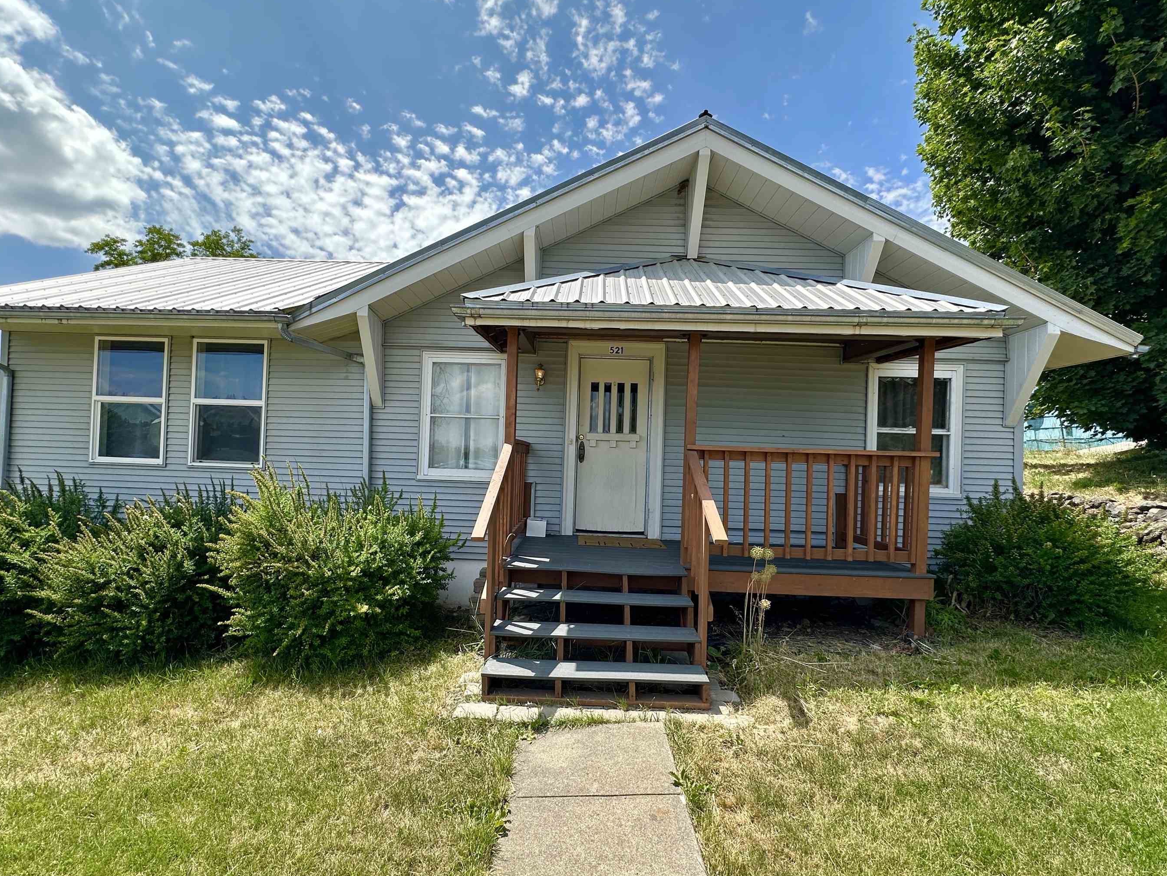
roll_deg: -1.9
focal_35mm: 16
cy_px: 455
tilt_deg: +1.5
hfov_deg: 94.5
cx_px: 566
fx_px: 539
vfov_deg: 78.1
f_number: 2.2
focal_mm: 2.22
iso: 40
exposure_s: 1/670
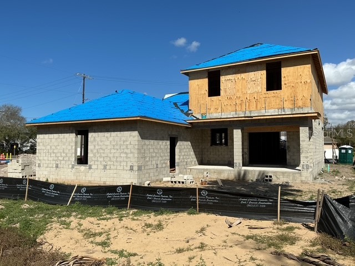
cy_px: 133
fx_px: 297
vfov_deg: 48.2
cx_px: 178
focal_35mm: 29
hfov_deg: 61.7
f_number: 1.8
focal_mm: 3
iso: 25
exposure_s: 1/2801
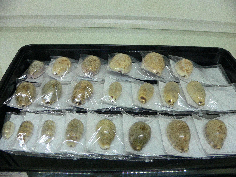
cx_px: 118
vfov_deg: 40.7
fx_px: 239
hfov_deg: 52.6
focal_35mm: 35
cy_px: 88
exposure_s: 1/60
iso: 150
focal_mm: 4.6
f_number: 2.8
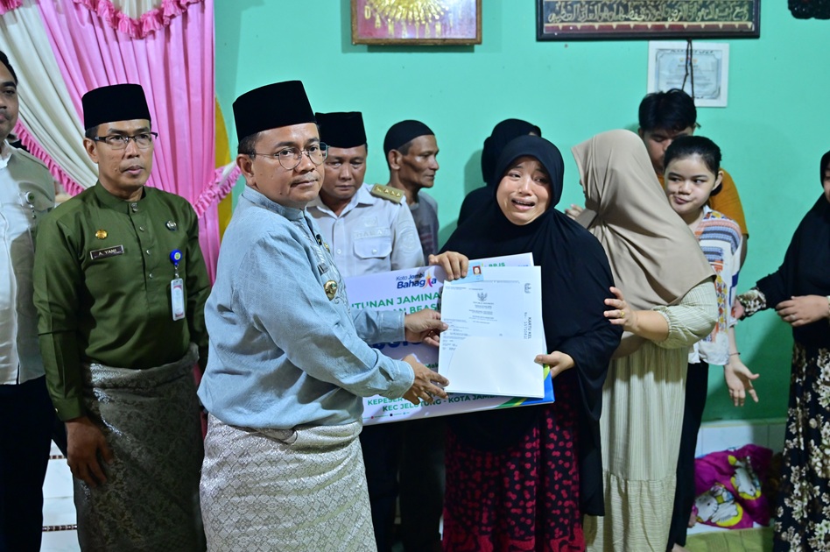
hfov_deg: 49.6
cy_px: 276
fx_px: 898
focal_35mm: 39
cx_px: 415
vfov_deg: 34.1
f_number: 4
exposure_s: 1/125
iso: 2500
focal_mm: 39
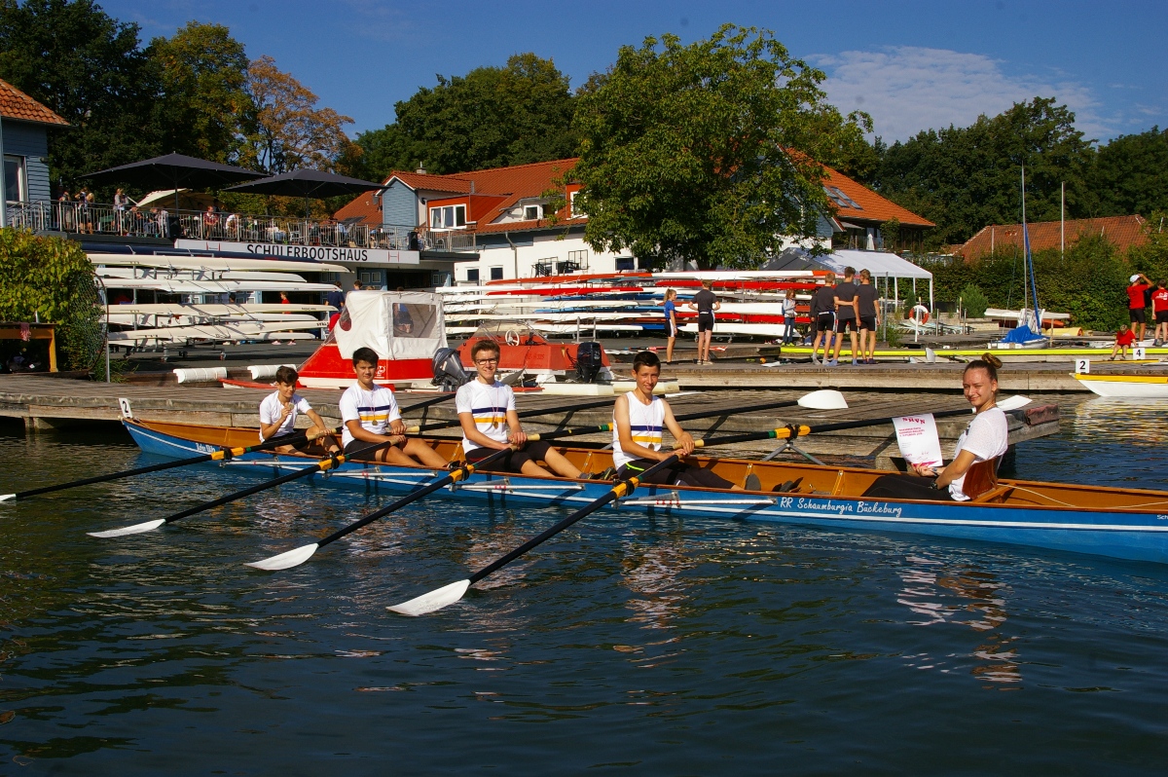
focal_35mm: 45
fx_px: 1459
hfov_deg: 43.6
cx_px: 584
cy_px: 388
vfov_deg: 29.8
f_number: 13
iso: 200
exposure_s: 1/250
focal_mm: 30
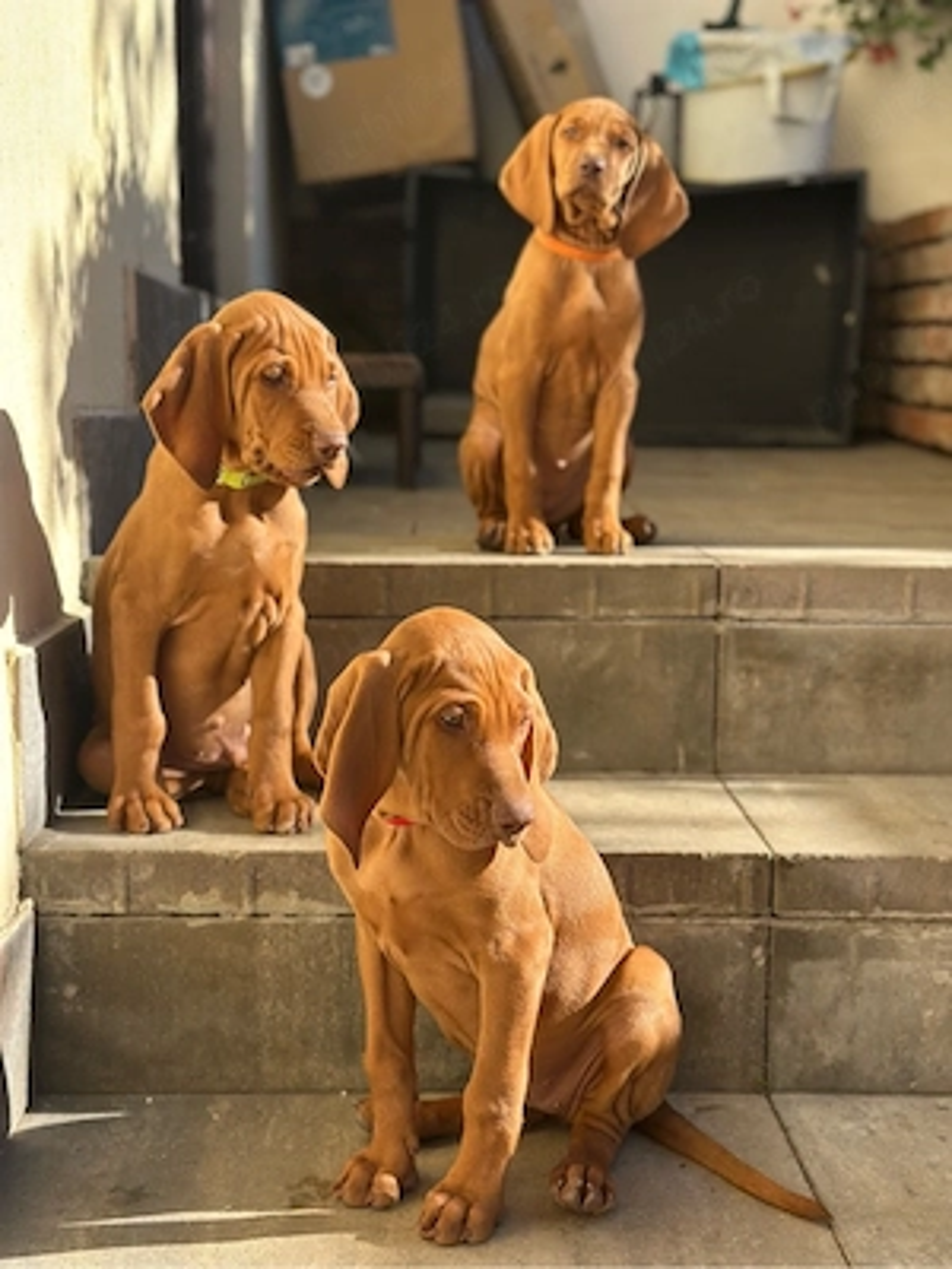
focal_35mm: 48
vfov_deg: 39.7
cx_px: 476
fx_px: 1760
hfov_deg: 30.3
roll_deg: -1.2
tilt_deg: -7.2
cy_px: 634
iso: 80
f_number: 1.78
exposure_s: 1/1880
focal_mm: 6.86
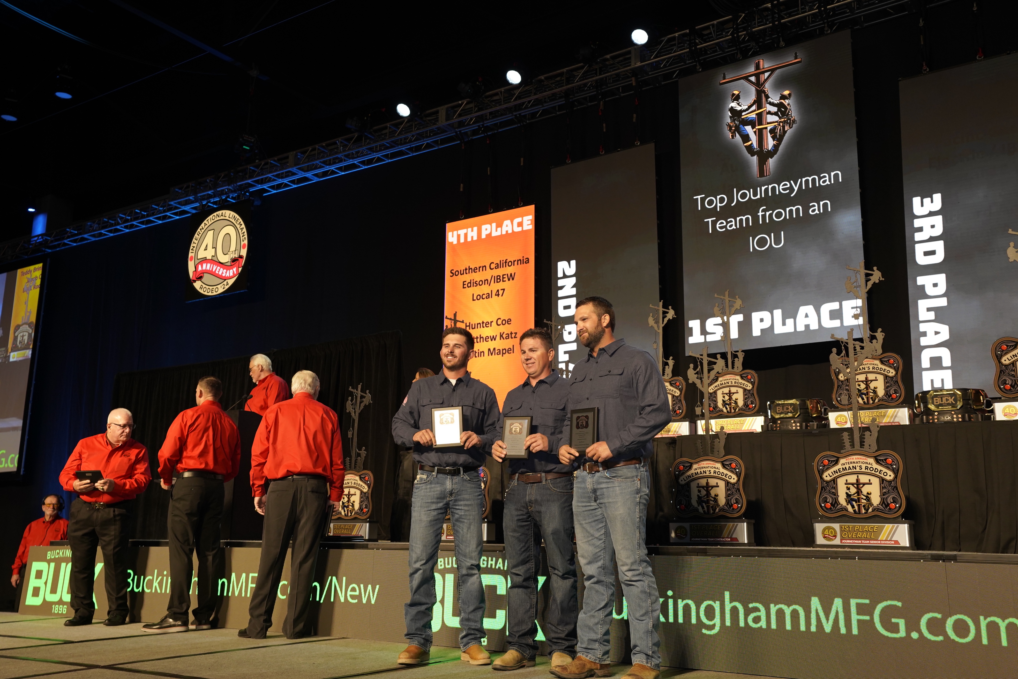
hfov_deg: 54.4
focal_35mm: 35
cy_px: 340
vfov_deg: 37.9
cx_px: 509
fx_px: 990
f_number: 4
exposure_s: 1/160
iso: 1250
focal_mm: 35
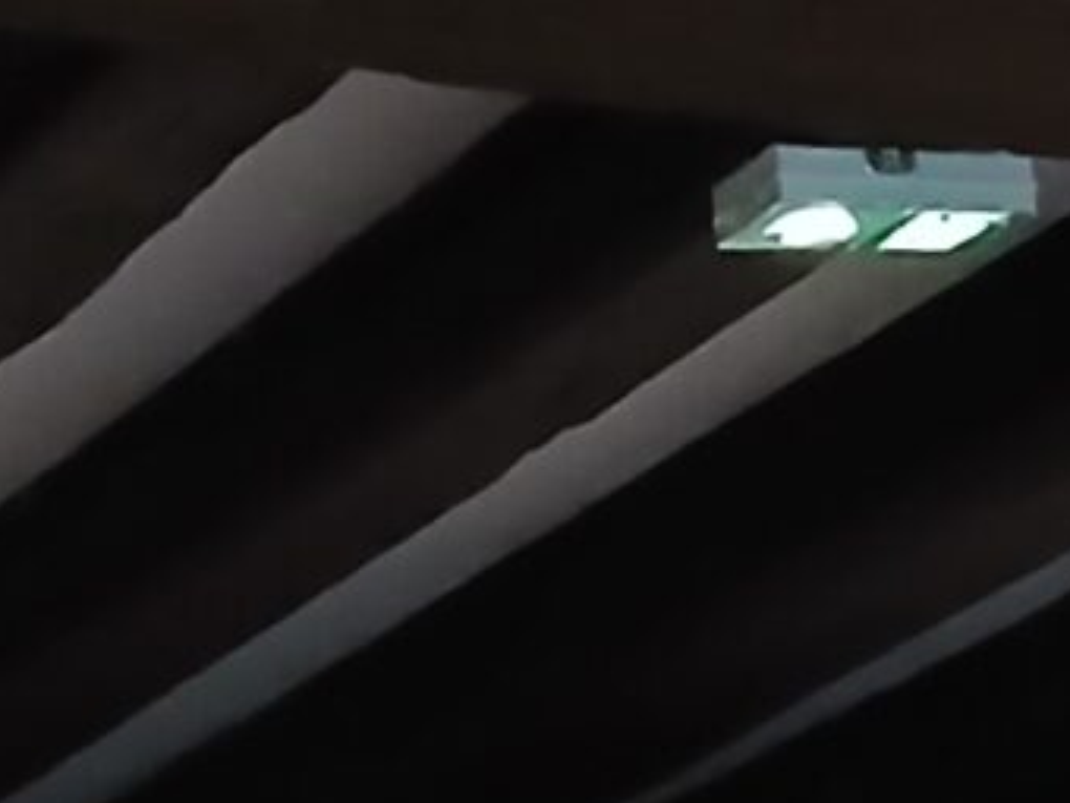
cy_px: 2913
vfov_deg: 6.3
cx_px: 686
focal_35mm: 203
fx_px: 6275
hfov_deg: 9.7
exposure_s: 1/20
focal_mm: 3.98
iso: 500
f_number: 1.8
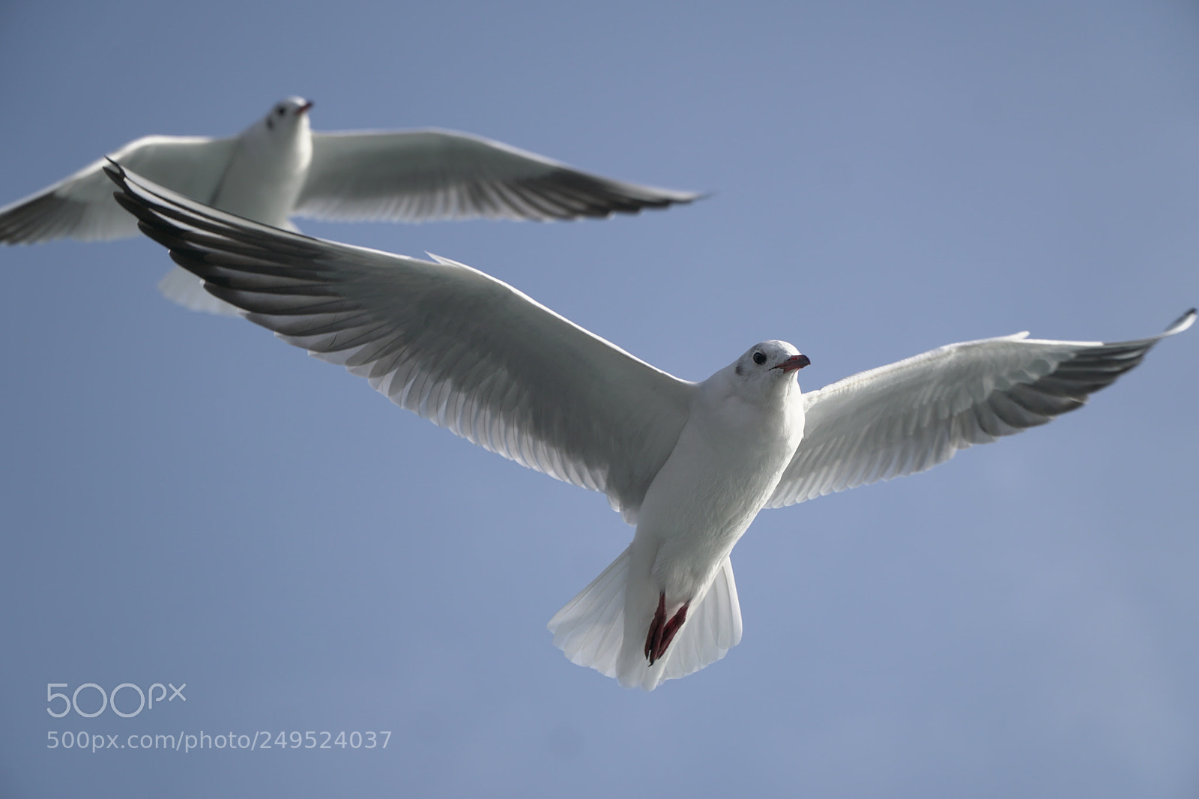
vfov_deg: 10.0
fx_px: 4545
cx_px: 600
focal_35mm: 136
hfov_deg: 15.0
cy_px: 400
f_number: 5.6
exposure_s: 1/800
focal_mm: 91
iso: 100
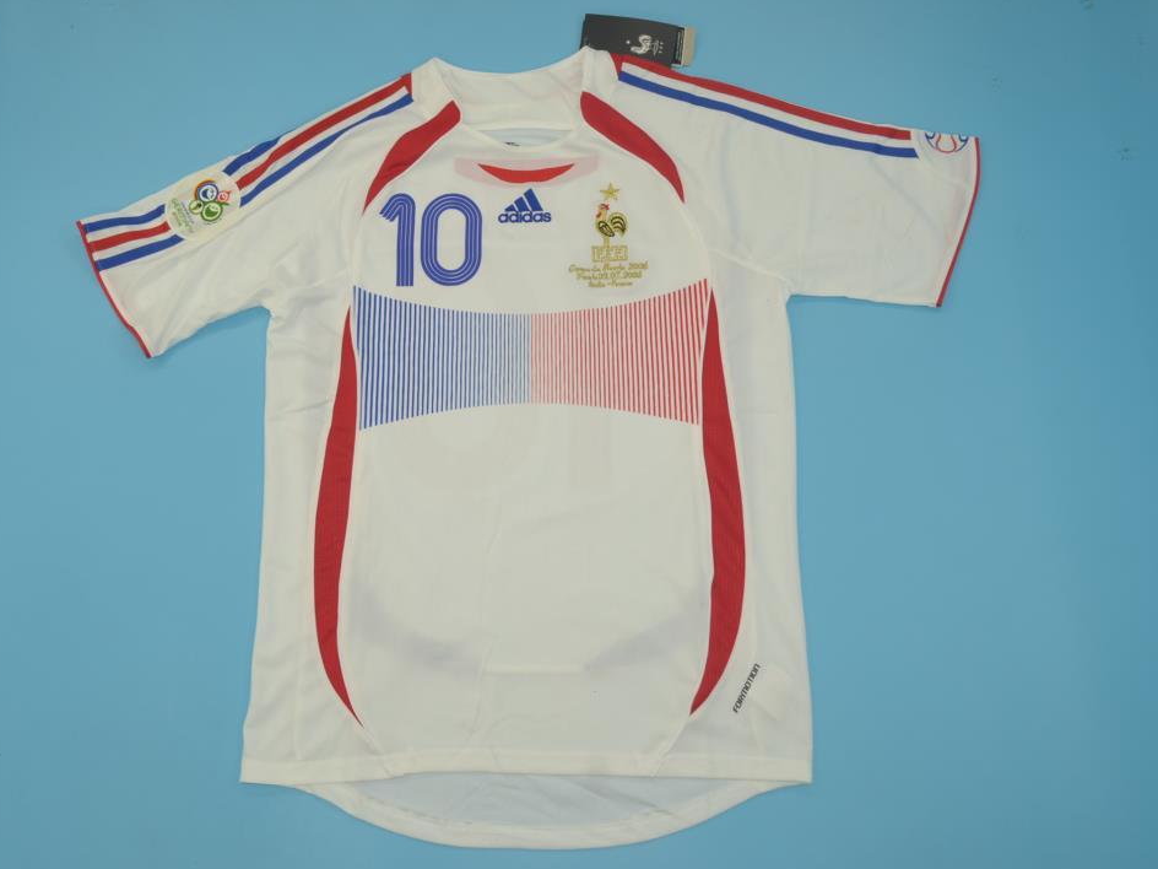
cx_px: 507
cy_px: 436
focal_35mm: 33
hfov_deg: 55.2
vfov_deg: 42.9
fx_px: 1104
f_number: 7.1
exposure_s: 1/100
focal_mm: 20
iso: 200
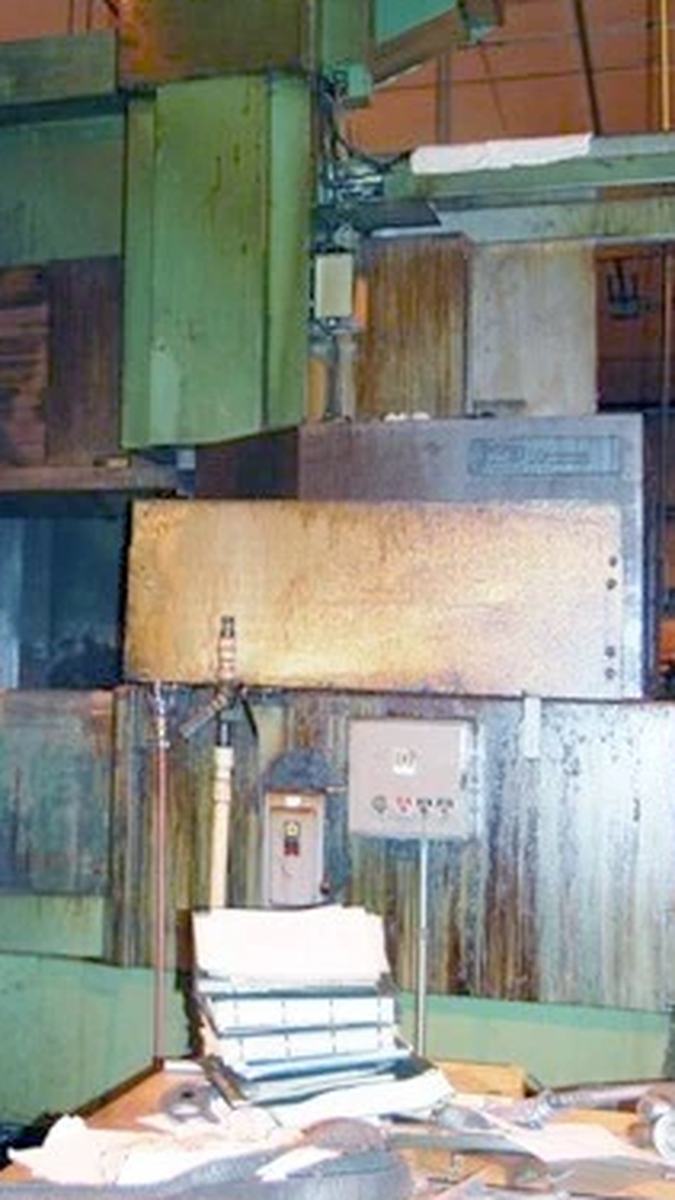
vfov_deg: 40.6
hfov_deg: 22.7
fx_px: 1619
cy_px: 515
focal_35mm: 51
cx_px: 6
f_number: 3.5
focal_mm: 19
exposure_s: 1/60
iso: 400
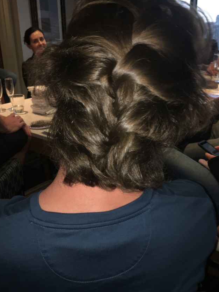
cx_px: 101
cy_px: 149
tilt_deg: -20.9
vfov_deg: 50.1
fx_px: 312
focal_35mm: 37
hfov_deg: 38.6
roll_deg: +2.2
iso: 50
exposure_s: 1/16
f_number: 2.2
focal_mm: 4.15
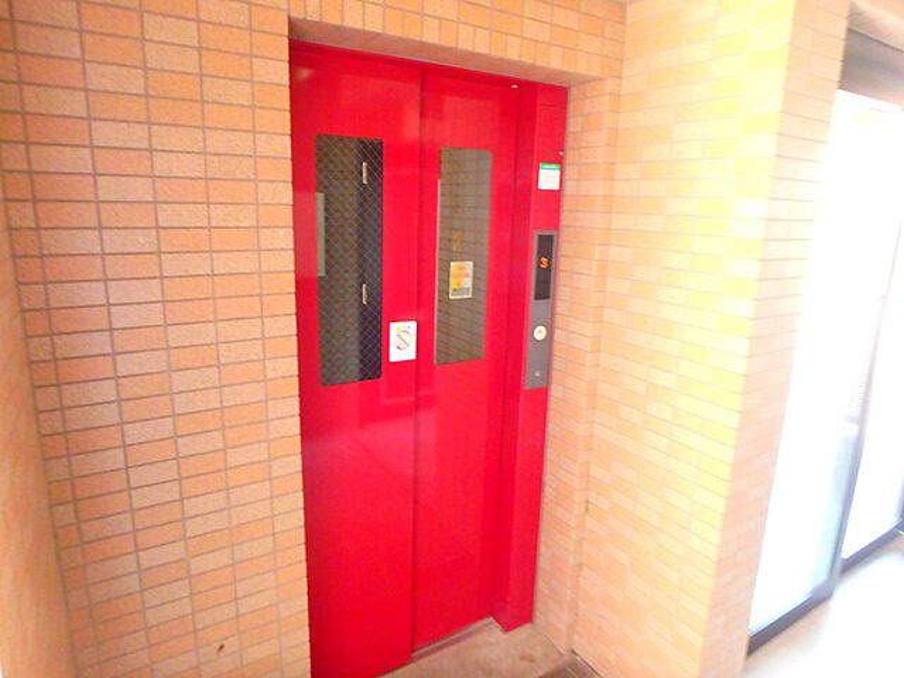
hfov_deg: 79.0
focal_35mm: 21
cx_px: 452
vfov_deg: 63.4
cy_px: 339
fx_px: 548
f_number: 3.5
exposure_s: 1/15
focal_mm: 3.7
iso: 800
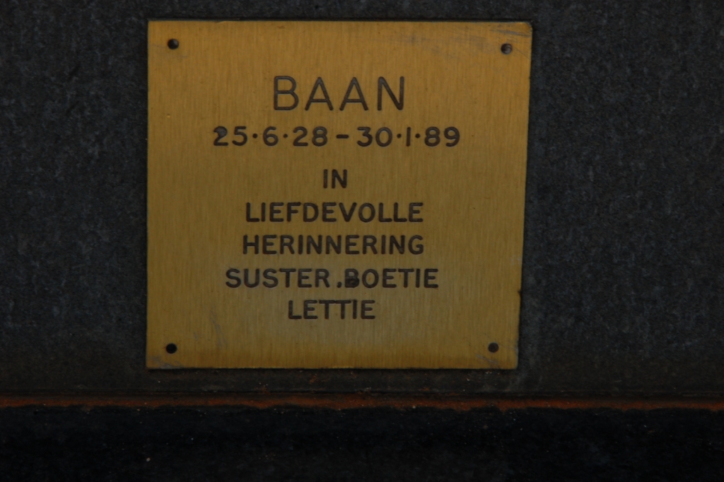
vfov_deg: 4.6
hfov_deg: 6.9
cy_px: 241
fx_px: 6028
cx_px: 362
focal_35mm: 300
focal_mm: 200
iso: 400
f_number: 22
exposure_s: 1/60
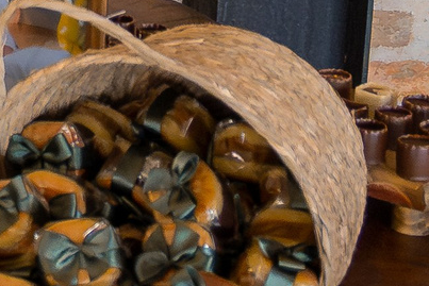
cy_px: -389
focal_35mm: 217
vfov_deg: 6.1
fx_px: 2587
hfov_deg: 8.7
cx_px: -585
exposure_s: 1/160
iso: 1000
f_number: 3.8
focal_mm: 20
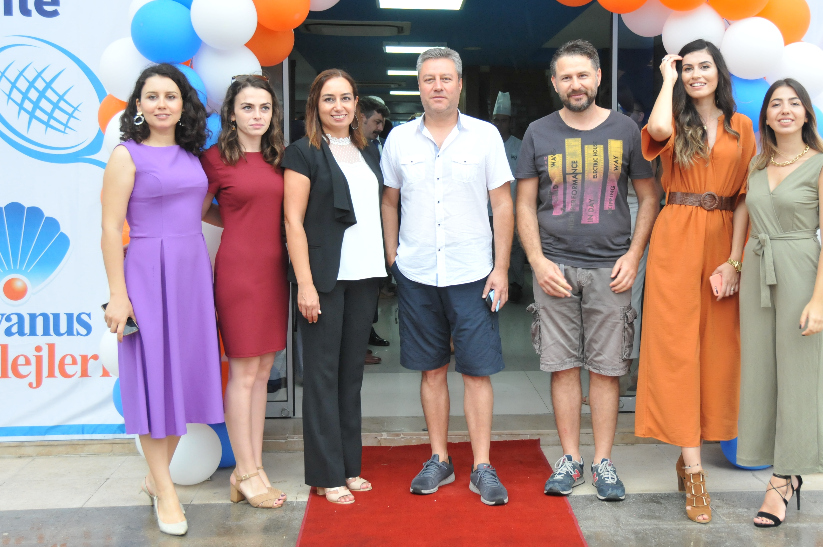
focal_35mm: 49
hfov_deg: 40.1
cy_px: 225
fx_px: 1119
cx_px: 514
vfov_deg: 27.4
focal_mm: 26
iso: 800
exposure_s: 1/125
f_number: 4.5
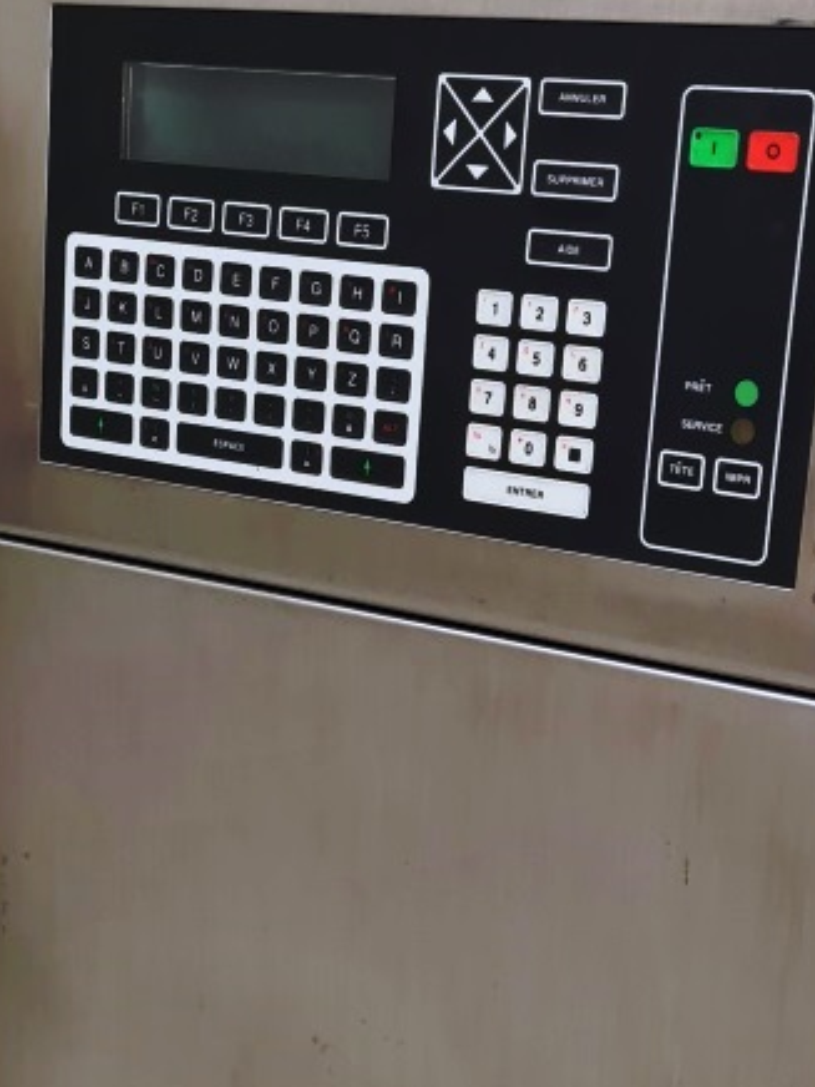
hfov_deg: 23.5
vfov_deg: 31.4
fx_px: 1915
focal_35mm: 61
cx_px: 690
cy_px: 745
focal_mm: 5.4
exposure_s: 1/50
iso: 500
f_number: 1.8
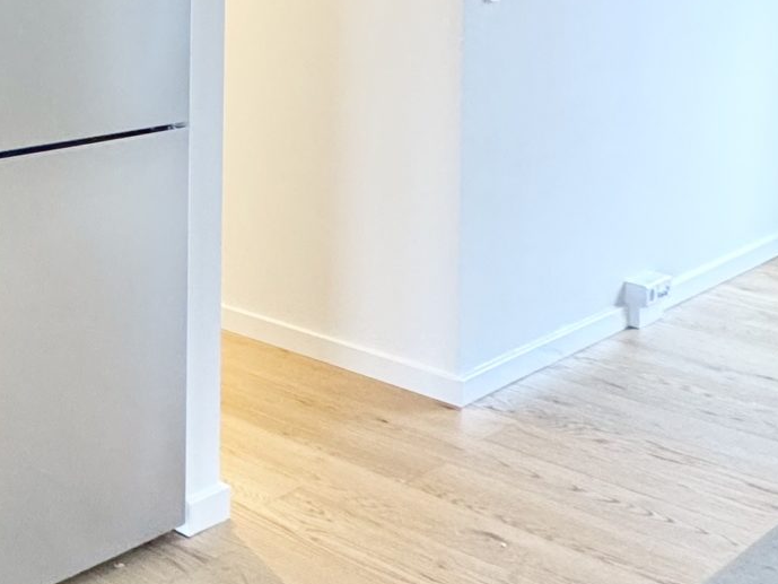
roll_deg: +0.1
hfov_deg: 24.9
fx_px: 1169
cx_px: -474
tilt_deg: -1.3
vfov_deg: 25.6
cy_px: -86
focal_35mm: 52
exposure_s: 1/99
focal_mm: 2.22
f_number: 2.2
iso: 250
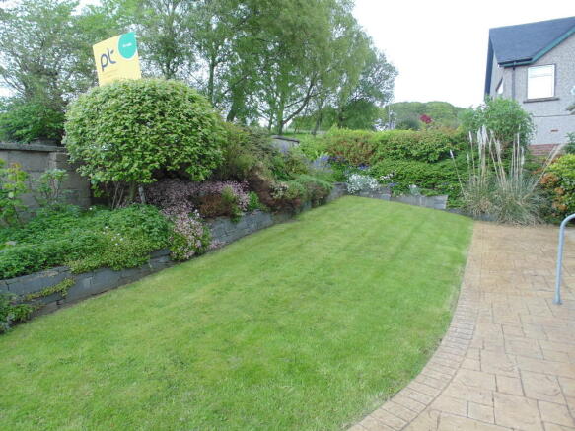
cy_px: 216
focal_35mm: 22
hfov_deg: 76.4
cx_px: 288
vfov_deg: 61.1
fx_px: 365
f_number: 3.1
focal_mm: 4
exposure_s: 1/100
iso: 80
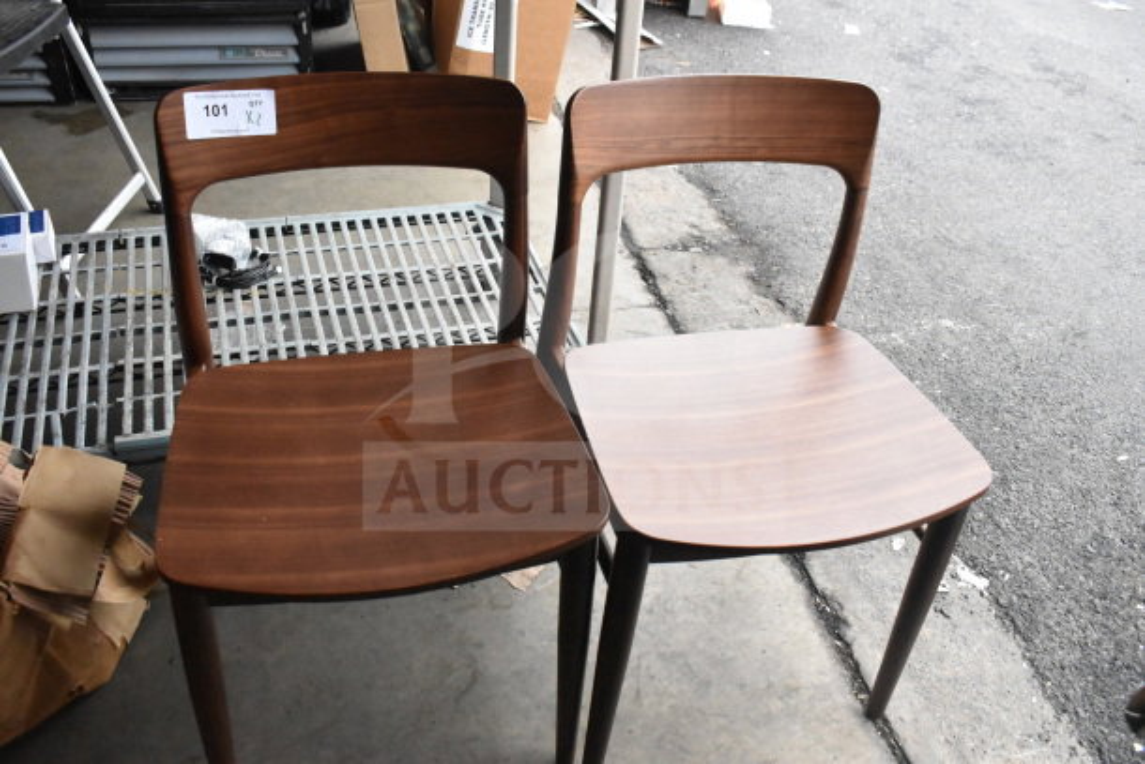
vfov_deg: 41.7
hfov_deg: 59.5
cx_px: 572
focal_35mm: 32
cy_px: 382
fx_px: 1002
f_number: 6.3
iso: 6400
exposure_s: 1/4000
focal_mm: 21
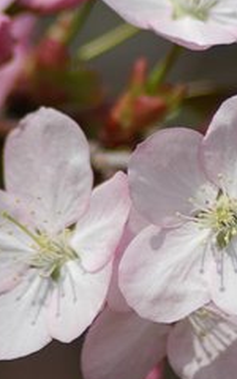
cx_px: 242
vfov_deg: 2.2
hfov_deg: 1.3
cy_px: 137
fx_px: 10086
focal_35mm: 976
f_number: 5.6
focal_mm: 300
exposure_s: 1/1250
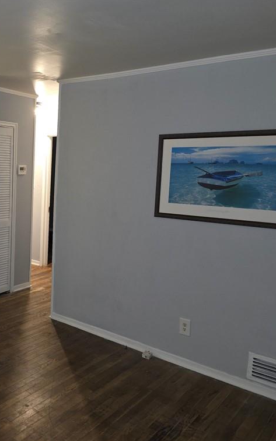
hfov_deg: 35.7
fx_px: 397
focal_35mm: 33
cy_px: 221
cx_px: 20
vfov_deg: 58.1
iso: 125
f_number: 1.7
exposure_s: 1/13.4
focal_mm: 6.3
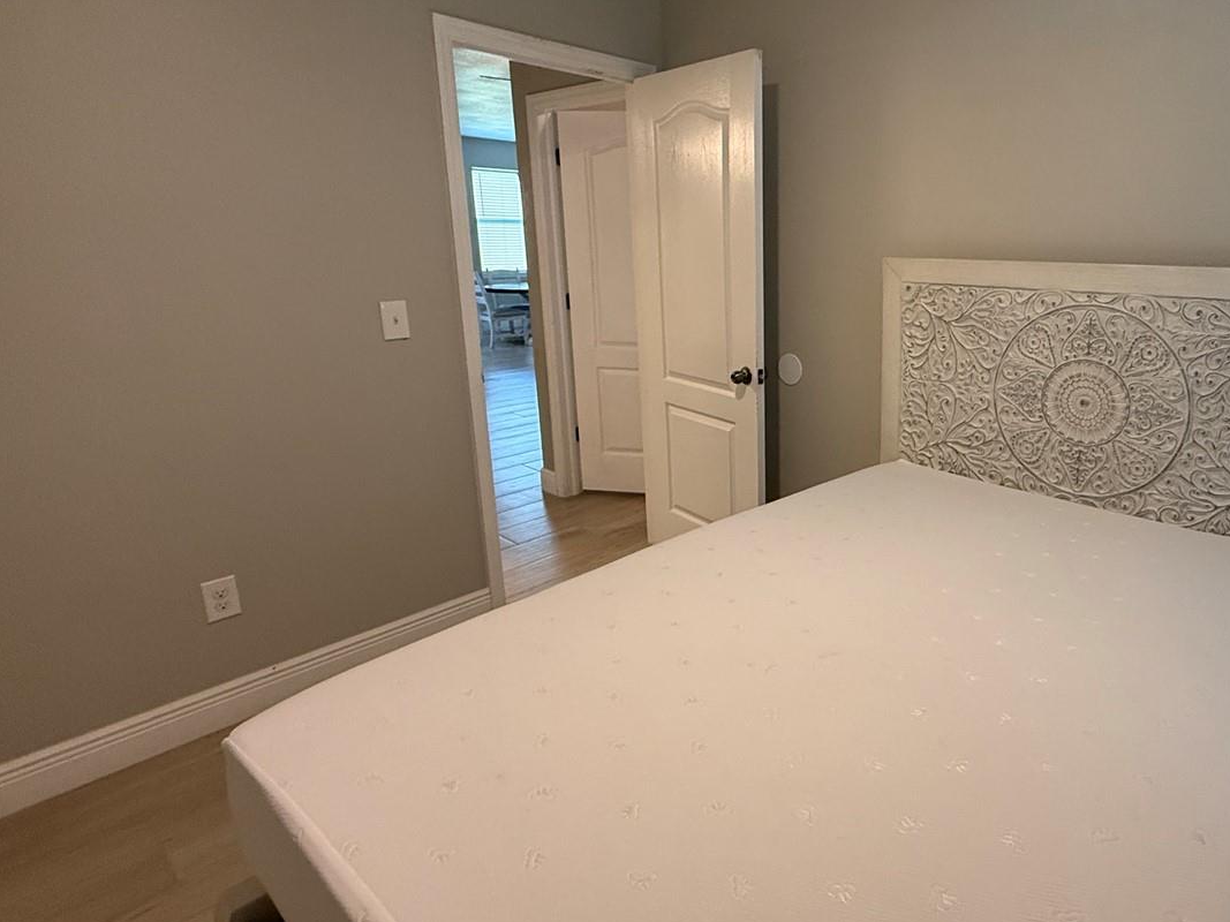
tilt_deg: -13.2
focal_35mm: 21
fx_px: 746
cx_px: 846
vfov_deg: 63.3
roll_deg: -0.8
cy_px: 413
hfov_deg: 75.8
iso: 400
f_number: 2.2
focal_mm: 2.22
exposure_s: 1/120
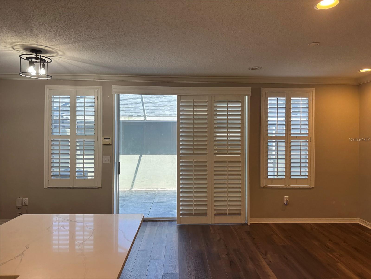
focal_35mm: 24
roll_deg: +0.3
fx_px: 257
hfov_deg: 71.6
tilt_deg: -1.5
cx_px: 186
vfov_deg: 56.8
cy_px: 140
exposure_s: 1/120
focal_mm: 6.76
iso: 100
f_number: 1.78
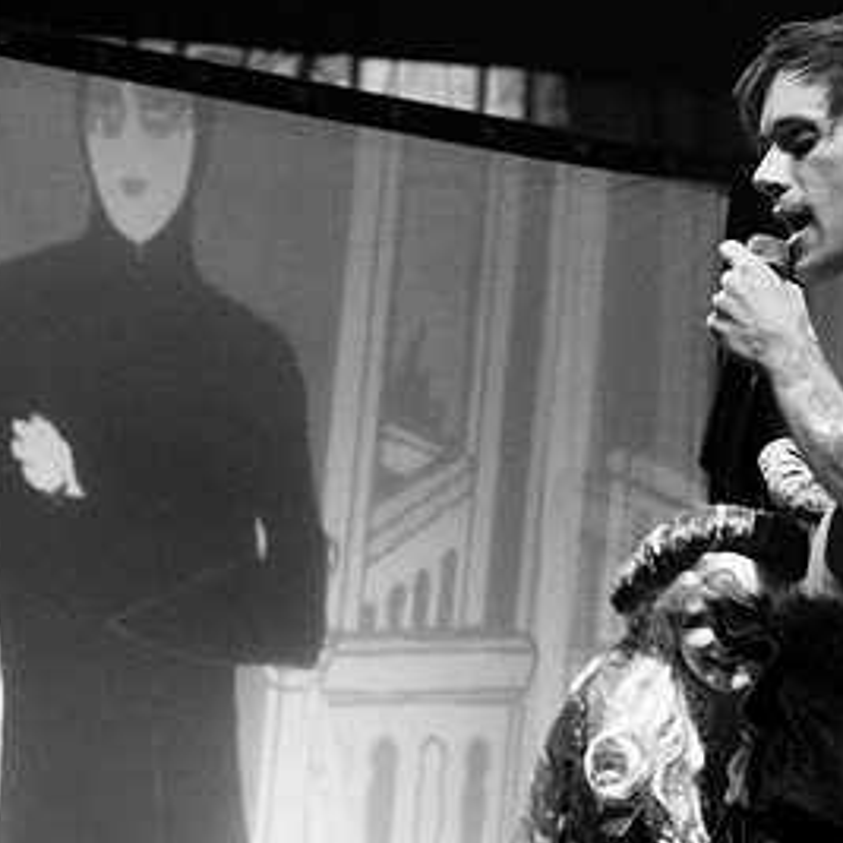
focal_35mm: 144
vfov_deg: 12.1
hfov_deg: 12.1
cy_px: 368
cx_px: 511
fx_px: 3968
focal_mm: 52
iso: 640
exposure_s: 1/200
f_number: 2.8
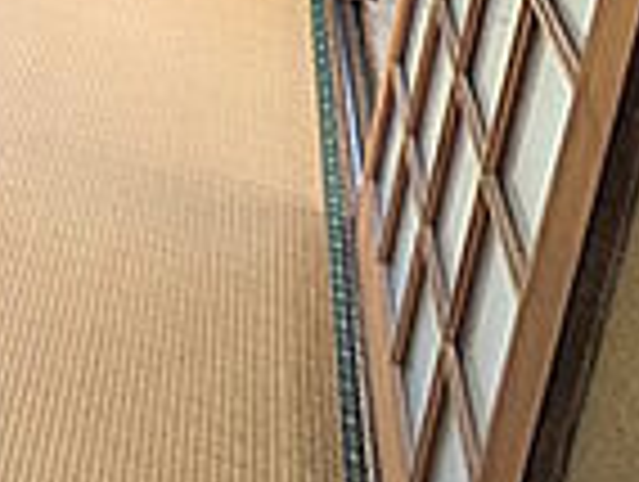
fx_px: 1091
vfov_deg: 20.5
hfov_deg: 26.6
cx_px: -230
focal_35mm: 59
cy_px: -284
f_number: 2.2
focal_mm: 1.83
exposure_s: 1/177
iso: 49
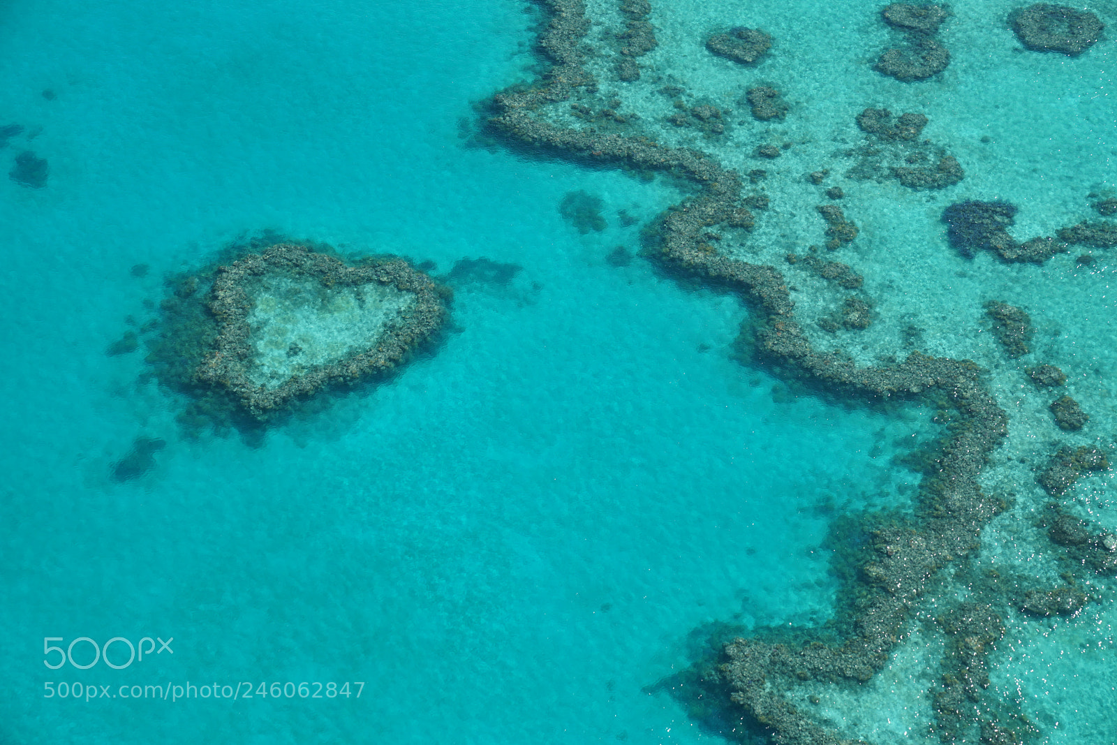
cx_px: 558
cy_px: 372
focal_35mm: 70
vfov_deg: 19.5
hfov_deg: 28.8
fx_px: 2172
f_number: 5
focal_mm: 70
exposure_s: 1/500
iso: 100
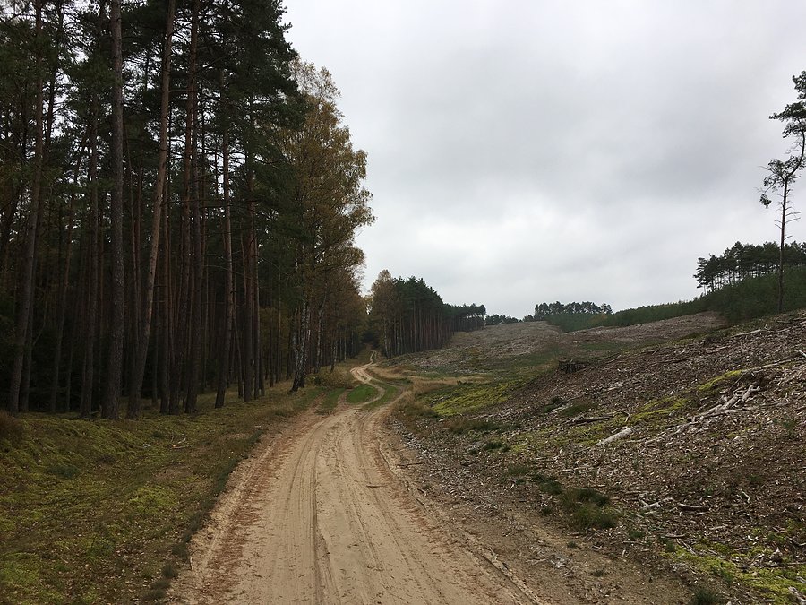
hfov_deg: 61.7
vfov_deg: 48.2
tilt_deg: +4.1
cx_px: 403
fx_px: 675
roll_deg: +1.5
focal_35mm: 29
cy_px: 302
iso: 25
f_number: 2.2
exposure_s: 1/601
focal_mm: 4.15
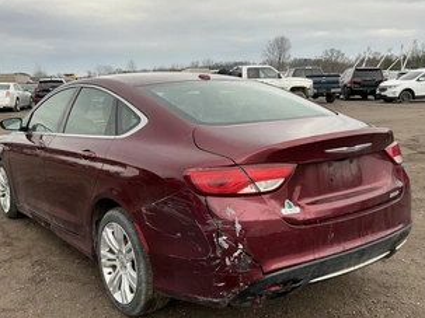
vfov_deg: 38.6
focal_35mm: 37
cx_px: 202
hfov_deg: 50.1
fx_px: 454
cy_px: 172
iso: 25
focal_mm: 3
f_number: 1.8
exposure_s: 1/292
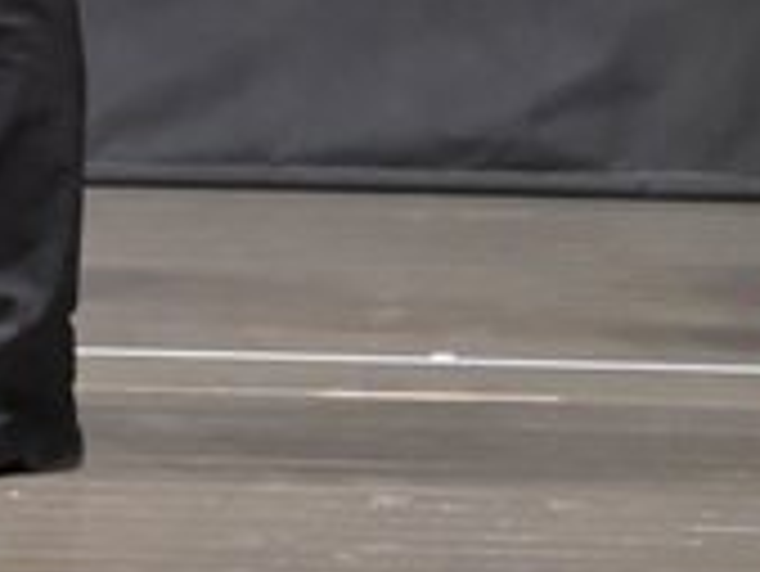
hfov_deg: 2.2
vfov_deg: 1.7
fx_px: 19598
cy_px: -441
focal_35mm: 892
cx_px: -614
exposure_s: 1/400
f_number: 5.6
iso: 6400
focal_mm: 135
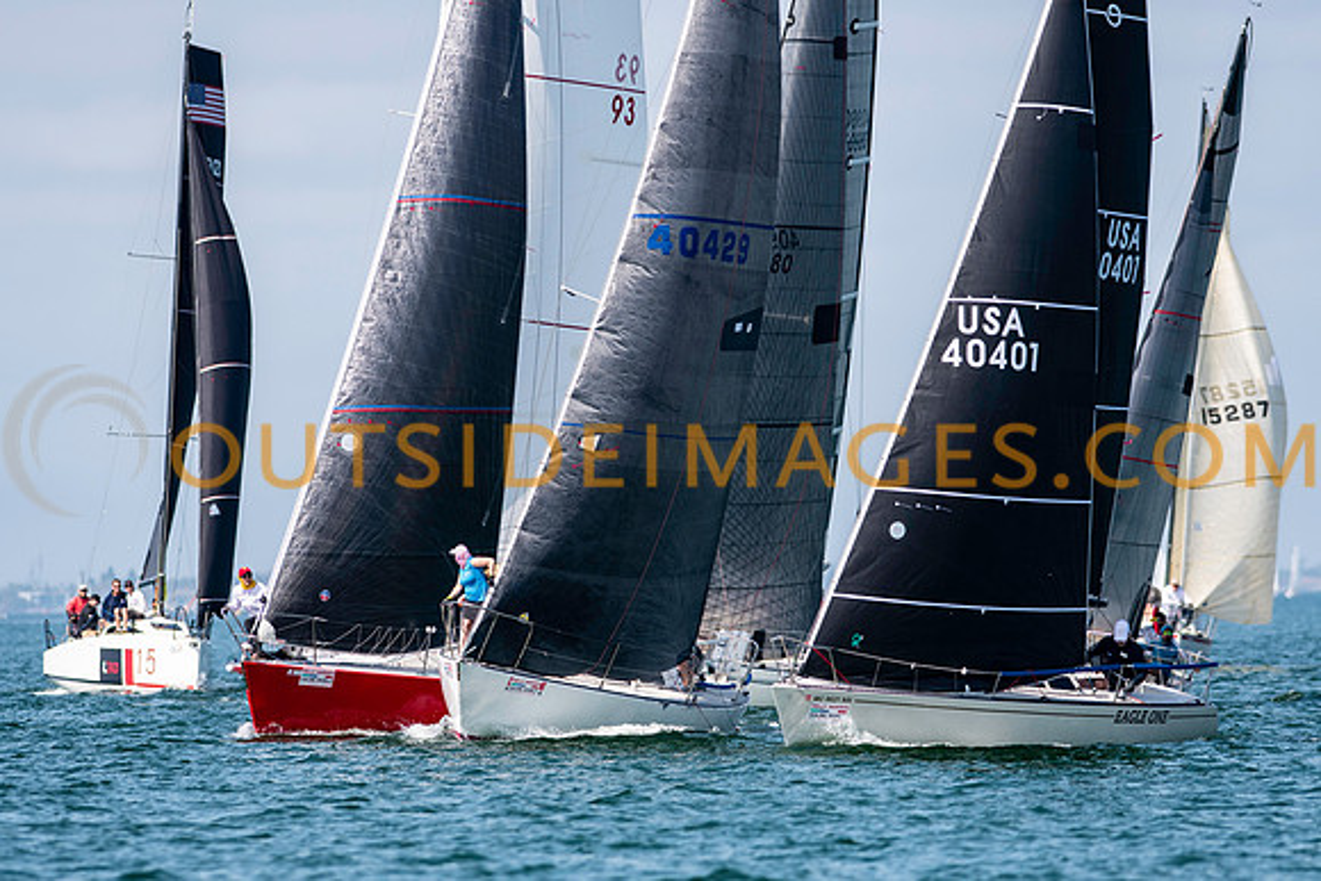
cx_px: 660
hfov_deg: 4.4
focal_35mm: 468
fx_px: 17181
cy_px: 440
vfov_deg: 2.9
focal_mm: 300
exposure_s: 1/2000
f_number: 5
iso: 200
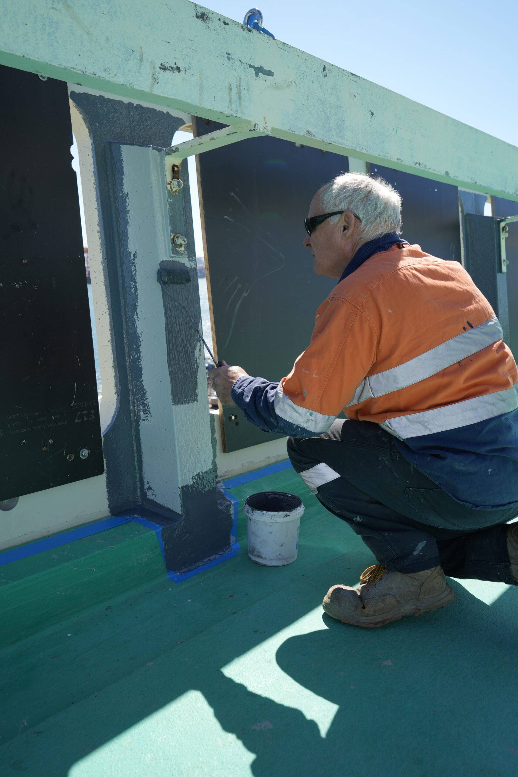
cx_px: 259
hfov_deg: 45.0
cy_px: 388
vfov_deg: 63.7
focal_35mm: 29
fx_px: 626
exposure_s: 1/320
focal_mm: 29
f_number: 5.6
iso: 100
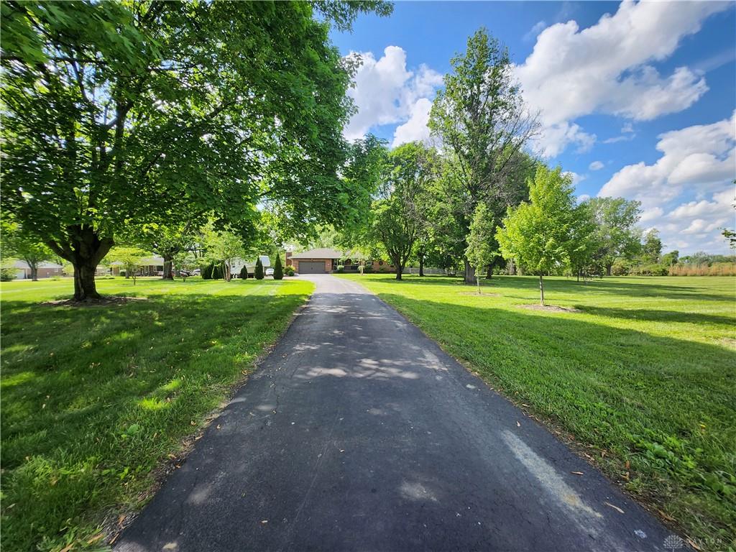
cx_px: 368
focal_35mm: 13
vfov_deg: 89.9
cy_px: 276
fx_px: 276
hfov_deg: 106.2
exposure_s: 1/457
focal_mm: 1.74
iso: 32
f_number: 2.2
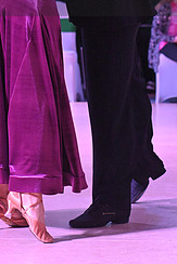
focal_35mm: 195
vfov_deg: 10.4
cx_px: 79
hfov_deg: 7.1
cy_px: -19
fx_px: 1436
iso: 5000
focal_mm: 82
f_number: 5.6
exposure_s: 1/400
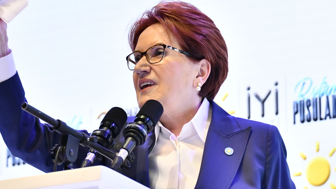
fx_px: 2067
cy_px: 86
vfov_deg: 5.2
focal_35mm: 232
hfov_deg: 9.3
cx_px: 113
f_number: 5.3
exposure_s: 1/180
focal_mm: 90
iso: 3200
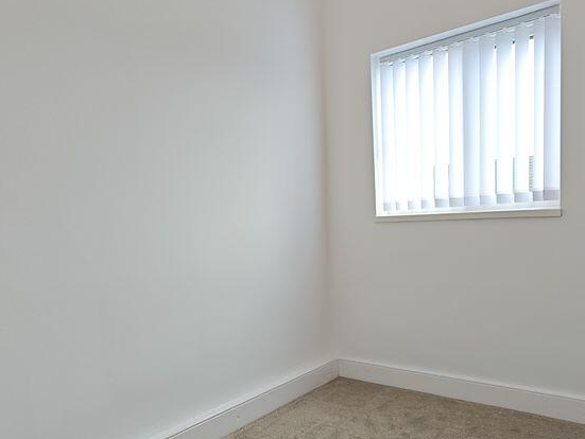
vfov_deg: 52.7
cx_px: 305
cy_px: 265
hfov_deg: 67.2
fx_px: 440
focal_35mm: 26
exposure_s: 1/124
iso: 50
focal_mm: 2.03
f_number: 1.8
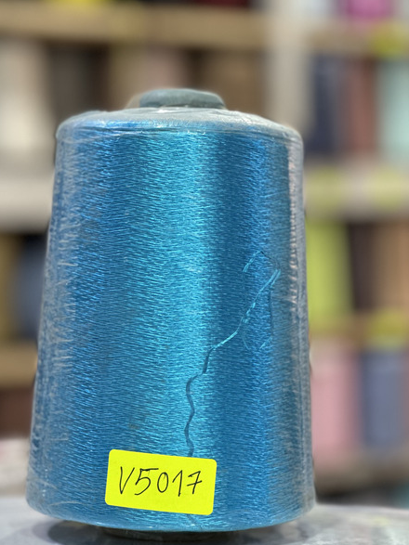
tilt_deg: +0.5
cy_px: 237
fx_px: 1655
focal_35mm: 105
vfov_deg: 18.7
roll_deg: +0.2
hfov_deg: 14.1
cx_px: 166
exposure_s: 1/33
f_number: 2.8
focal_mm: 9
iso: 125
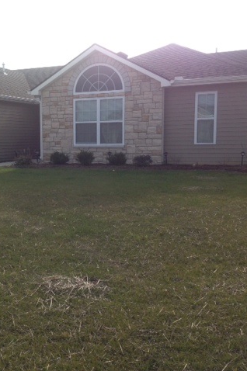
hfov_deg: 28.6
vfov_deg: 42.8
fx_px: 474
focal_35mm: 46
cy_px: 186
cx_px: 54
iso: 64
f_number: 2.4
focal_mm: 4.12
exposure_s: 1/1391
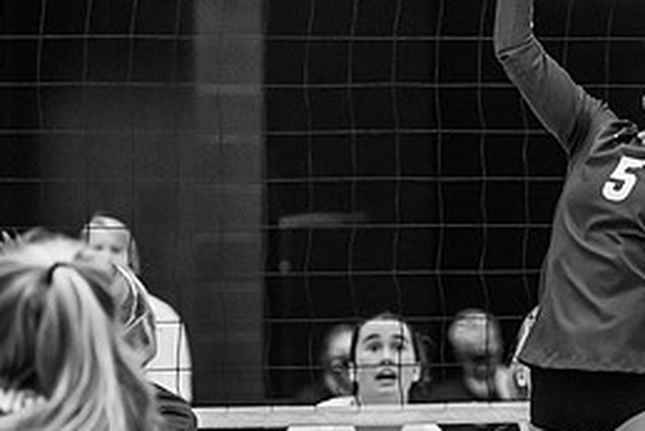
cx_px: 559
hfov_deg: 4.7
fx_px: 7834
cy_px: 290
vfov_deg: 3.2
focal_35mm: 437
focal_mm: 135
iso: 8000
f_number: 2.8
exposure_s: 1/800
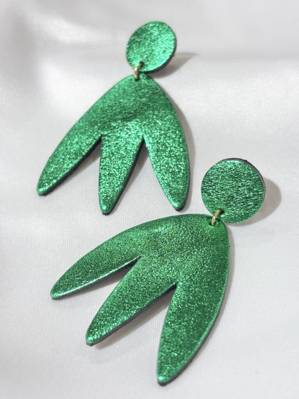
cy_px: 200
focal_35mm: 52
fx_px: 599
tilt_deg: -34.0
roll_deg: +10.2
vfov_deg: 36.8
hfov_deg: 28.0
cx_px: 150
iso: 32
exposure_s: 1/154
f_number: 1.6
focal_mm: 5.96
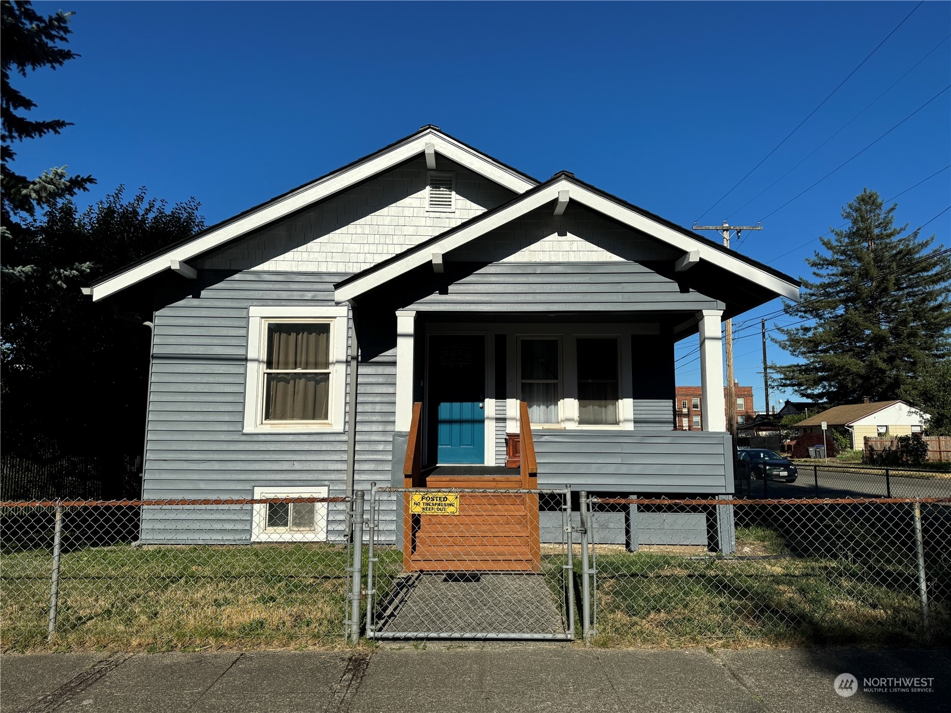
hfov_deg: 71.6
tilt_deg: +6.7
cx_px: 476
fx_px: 659
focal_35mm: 24
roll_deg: +0.0
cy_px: 356
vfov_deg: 56.8
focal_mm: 6.76
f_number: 1.78
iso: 80
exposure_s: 1/7937
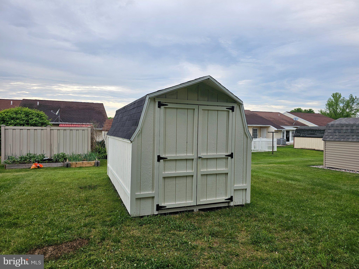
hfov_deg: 73.9
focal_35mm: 23
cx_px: 180
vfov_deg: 58.9
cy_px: 134
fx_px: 239
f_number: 1.7
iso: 20
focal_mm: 6.3
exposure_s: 1/456
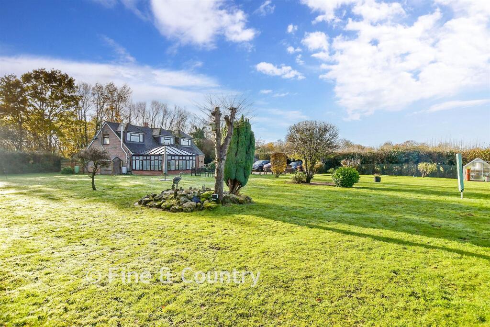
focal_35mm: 19
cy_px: 164
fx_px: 259
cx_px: 245
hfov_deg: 86.9
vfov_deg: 64.6
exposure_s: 1/640
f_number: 8
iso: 320
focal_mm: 13
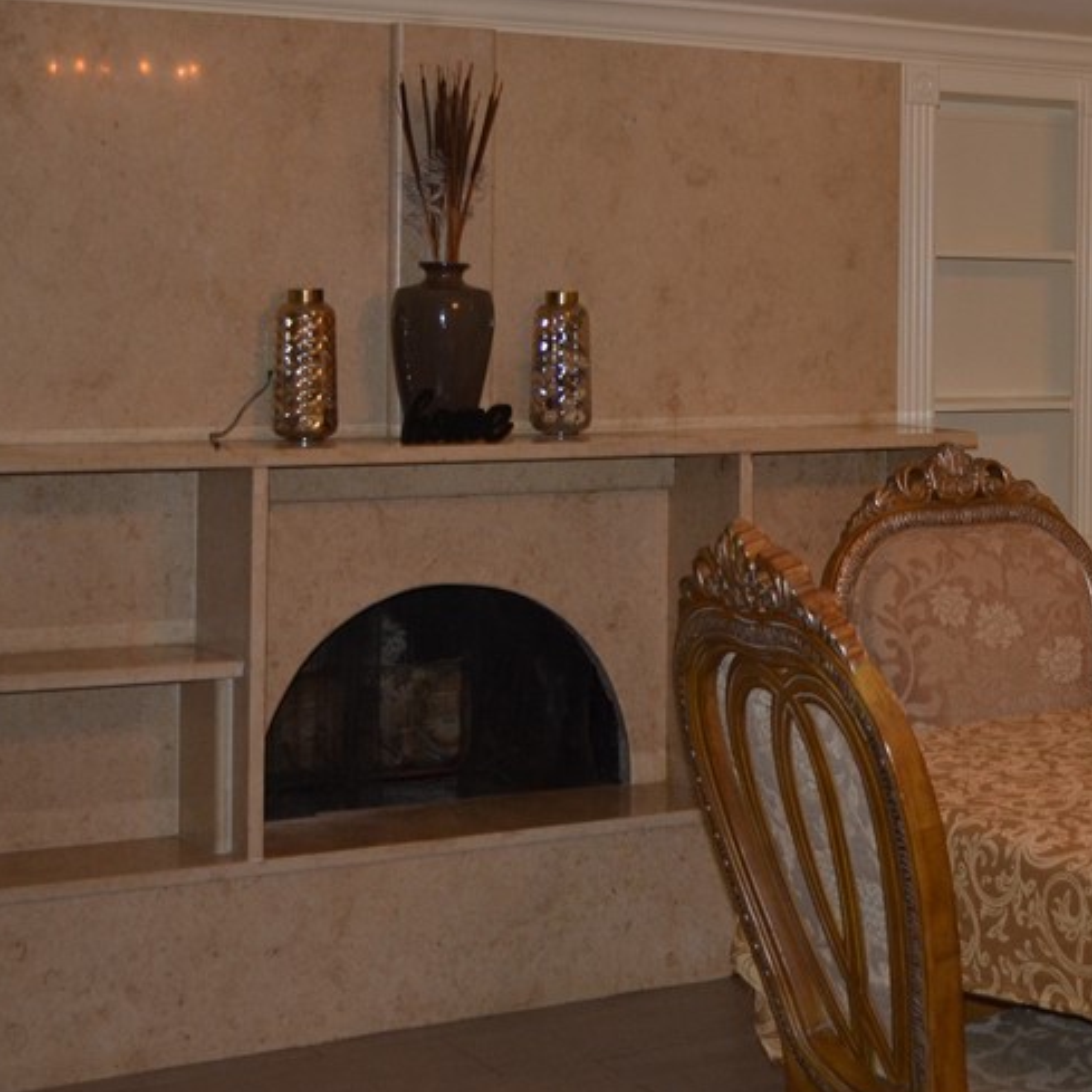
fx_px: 2427
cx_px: 1045
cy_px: 319
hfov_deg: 24.4
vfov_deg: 25.2
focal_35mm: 68
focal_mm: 24
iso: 560
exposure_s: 1/60
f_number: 4
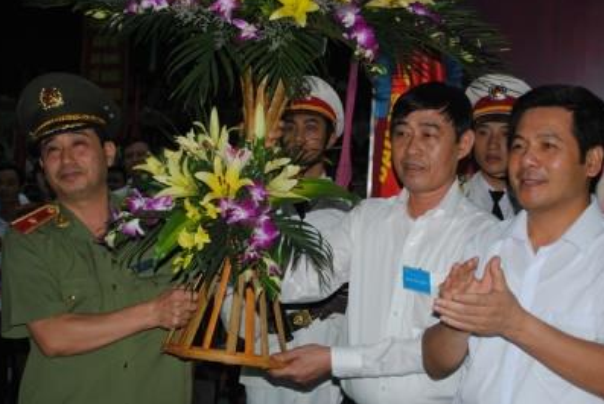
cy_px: 219
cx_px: 294
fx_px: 1025
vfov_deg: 22.3
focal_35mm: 61
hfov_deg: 32.8
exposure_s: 1/60
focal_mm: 36
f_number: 5
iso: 200
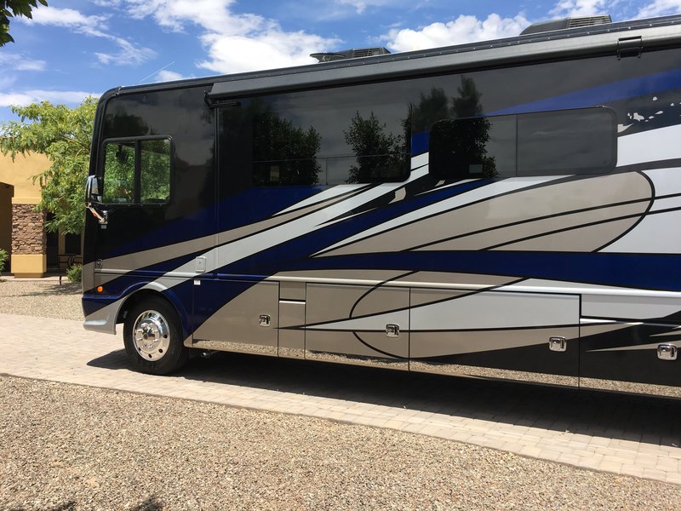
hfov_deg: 61.7
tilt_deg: -0.7
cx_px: 340
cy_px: 256
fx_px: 571
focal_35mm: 29
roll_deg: +0.3
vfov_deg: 48.2
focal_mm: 4.15
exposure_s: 1/1241
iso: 25
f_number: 2.2
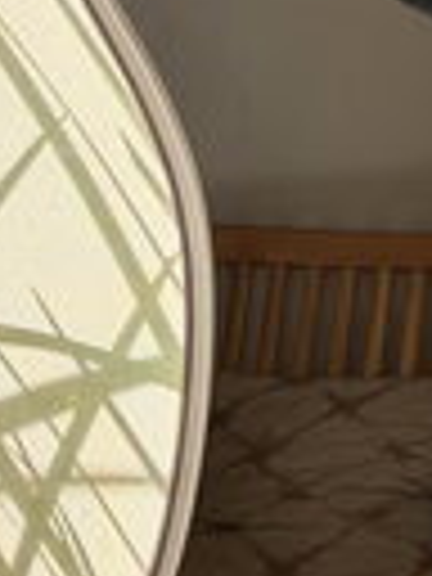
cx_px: 796
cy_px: -349
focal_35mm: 200
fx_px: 3328
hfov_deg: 7.2
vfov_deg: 9.5
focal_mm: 6.76
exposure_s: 1/636
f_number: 1.78
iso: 80
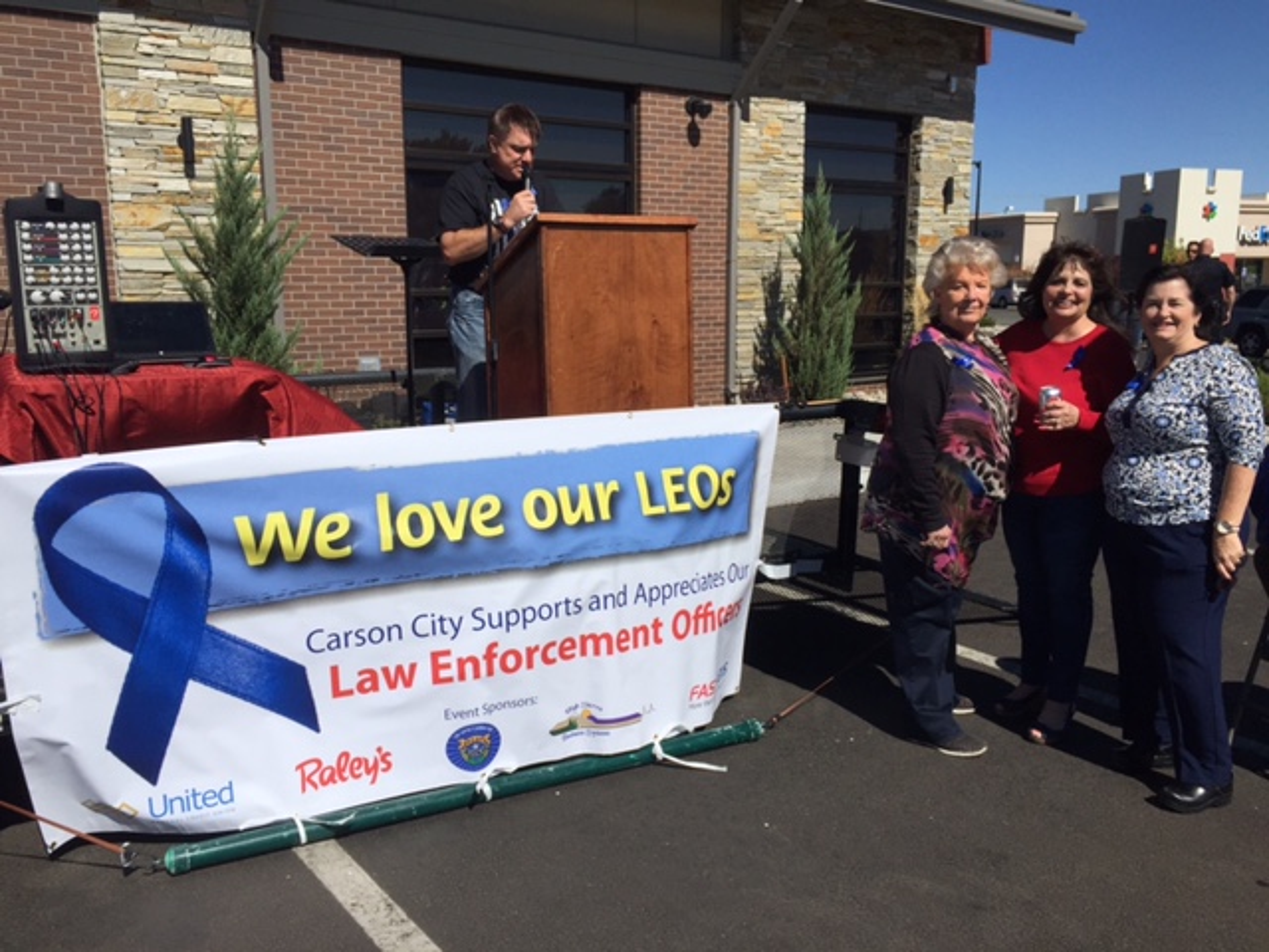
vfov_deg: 48.2
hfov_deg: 61.7
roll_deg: -0.7
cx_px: 634
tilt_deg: -8.3
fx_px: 1063
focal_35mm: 29
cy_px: 476
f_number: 2.2
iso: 32
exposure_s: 1/5650
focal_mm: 4.15
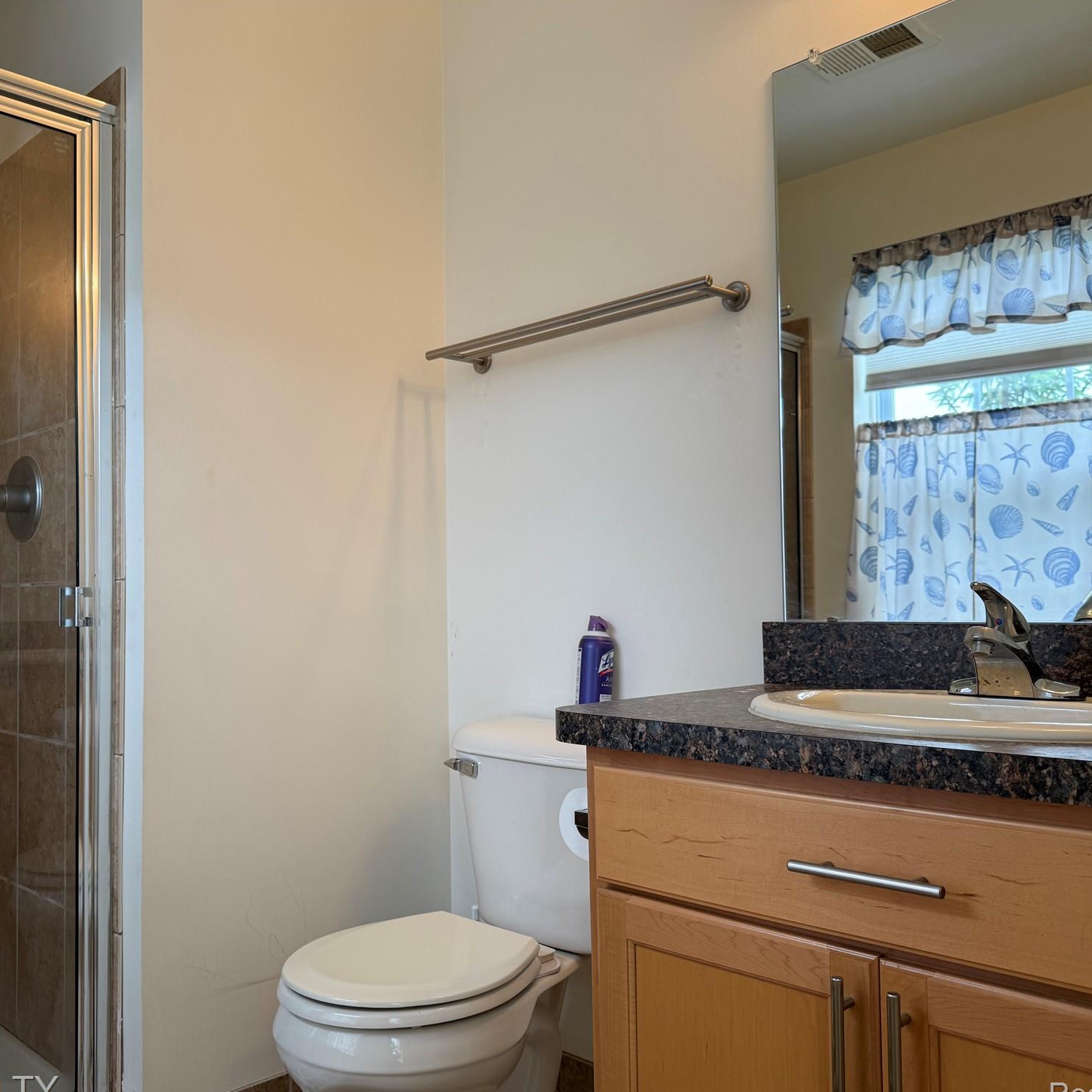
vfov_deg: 55.6
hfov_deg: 55.3
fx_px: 1035
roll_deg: +0.3
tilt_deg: +2.2
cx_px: 447
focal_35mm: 29
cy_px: 555
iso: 64
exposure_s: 1/130
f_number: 1.78
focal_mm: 6.76
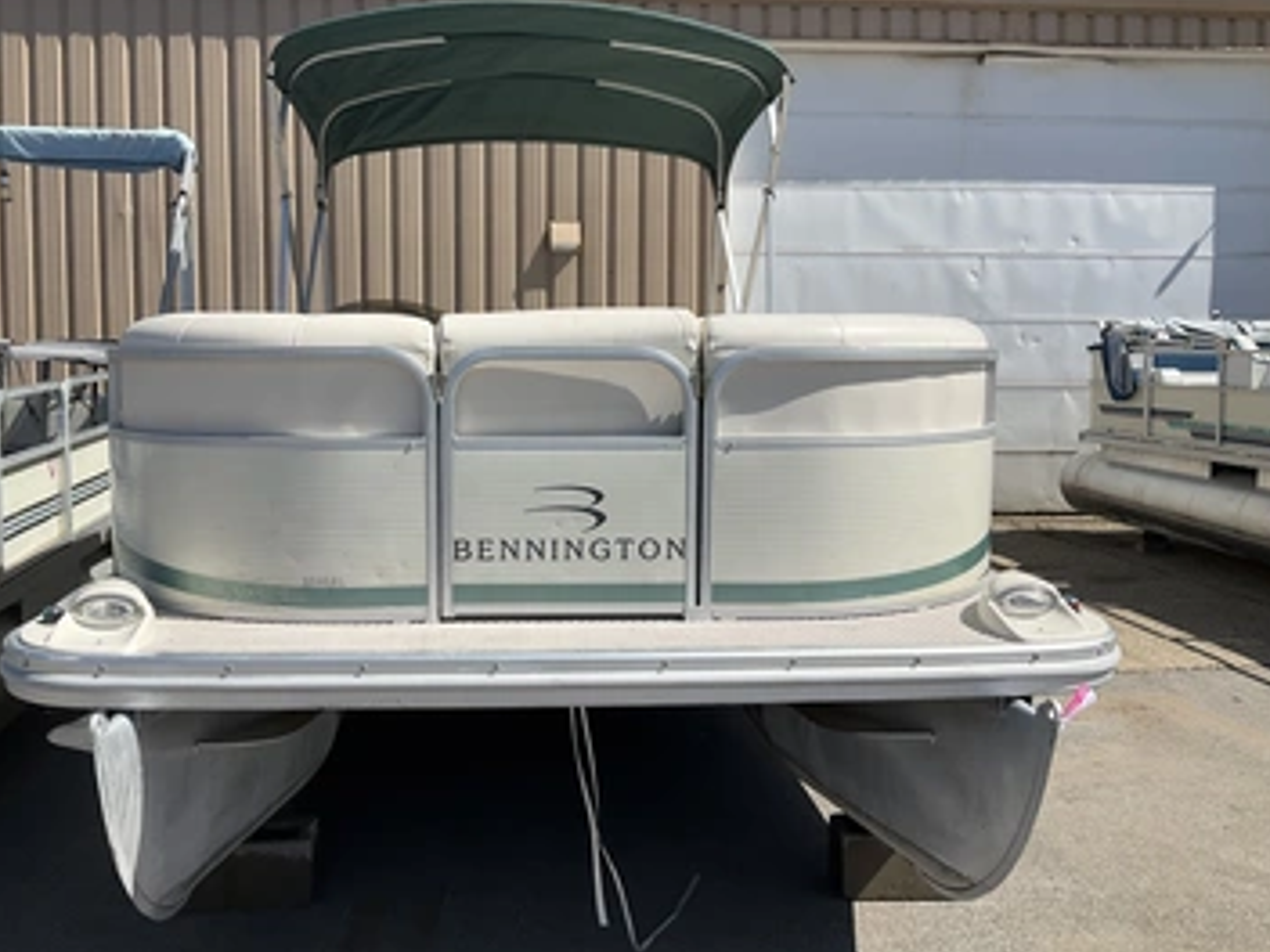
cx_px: 570
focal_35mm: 33
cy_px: 436
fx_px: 1211
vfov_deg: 42.9
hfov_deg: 55.2
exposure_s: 1/2801
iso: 25
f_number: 1.8
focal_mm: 3
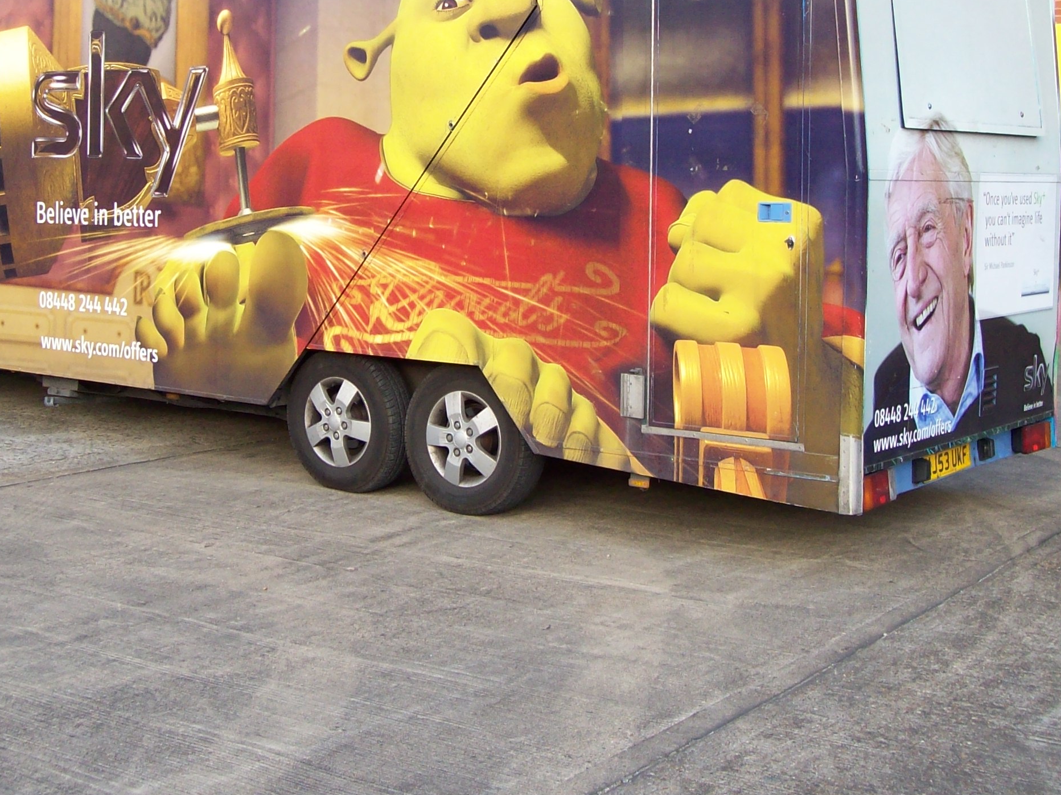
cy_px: 249
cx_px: 497
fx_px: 1685
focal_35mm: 55
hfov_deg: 34.9
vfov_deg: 26.4
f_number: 2.7
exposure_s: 1/128
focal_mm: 6
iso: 93
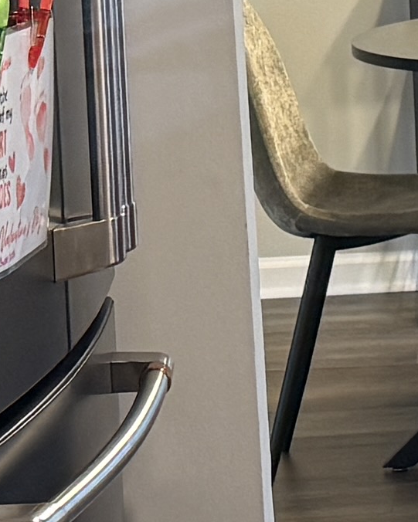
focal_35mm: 198
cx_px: 823
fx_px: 3061
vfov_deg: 9.7
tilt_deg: -6.6
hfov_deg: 7.5
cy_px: 57
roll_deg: +2.2
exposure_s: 1/60
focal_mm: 6.76
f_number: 1.78
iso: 200
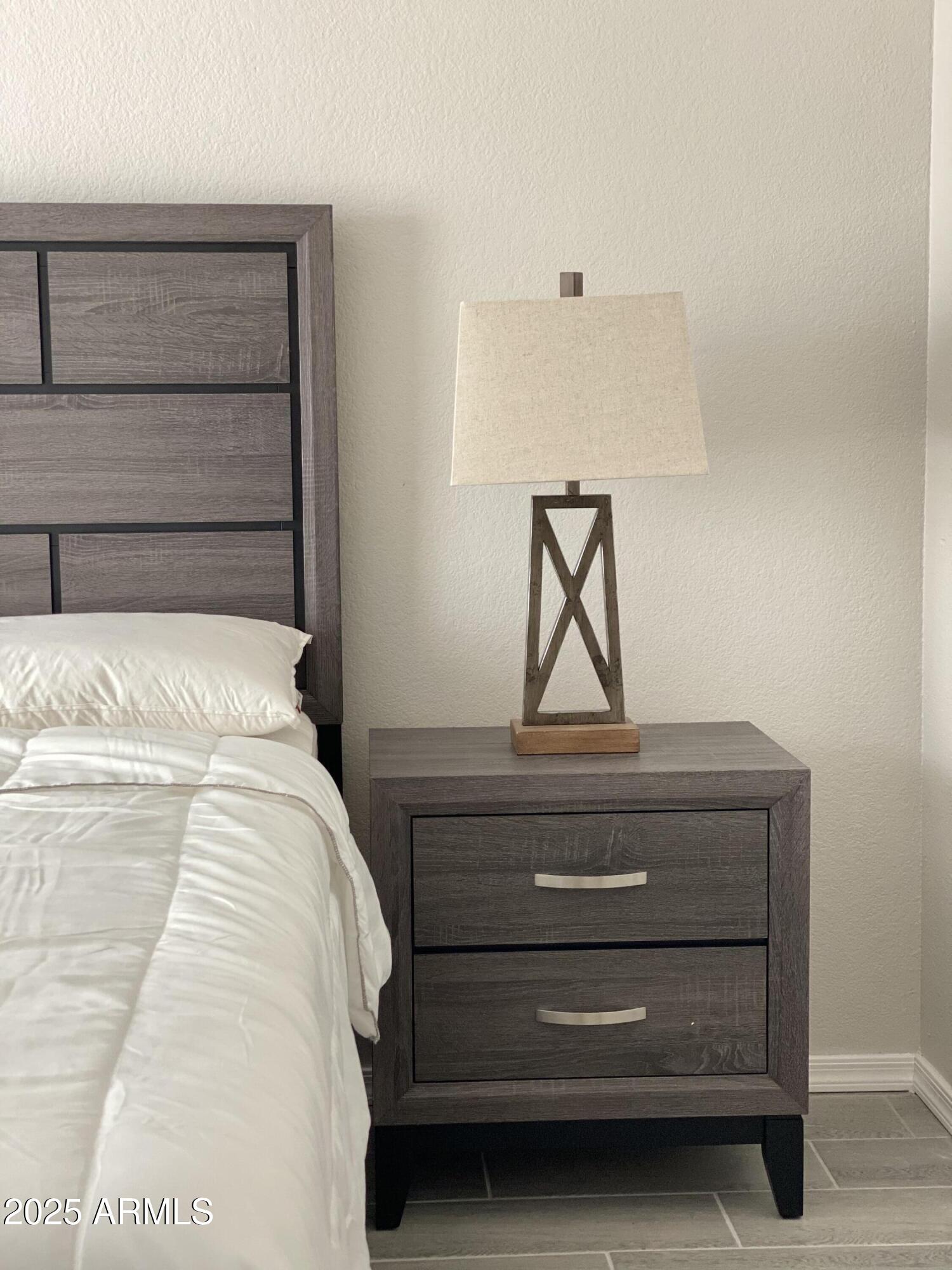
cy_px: 635
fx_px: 1907
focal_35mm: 52
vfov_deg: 36.8
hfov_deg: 28.0
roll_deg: +0.3
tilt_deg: -5.3
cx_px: 476
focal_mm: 6
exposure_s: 1/94
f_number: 2
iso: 250
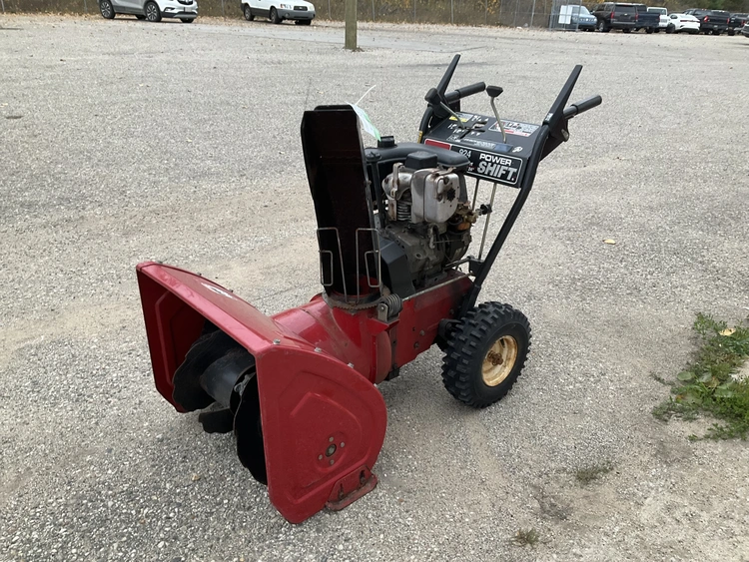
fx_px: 628
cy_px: 281
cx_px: 374
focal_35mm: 29
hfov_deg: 61.6
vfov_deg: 48.3
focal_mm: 3
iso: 64
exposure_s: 1/122
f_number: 1.8
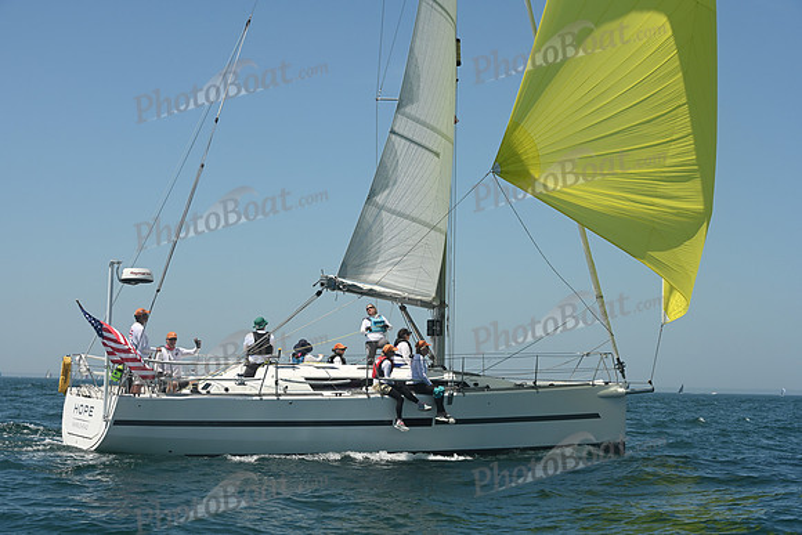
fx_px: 1560
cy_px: 268
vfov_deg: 19.5
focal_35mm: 70
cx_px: 401
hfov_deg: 28.8
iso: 320
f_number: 9
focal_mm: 70
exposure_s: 1/1000
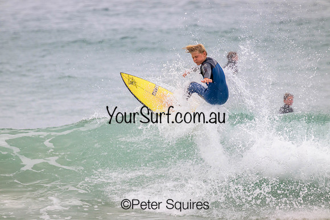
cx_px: 165
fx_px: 7335
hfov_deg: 2.6
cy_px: 110
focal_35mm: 800
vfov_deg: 1.7
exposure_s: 1/2000
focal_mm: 800
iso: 1100
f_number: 11
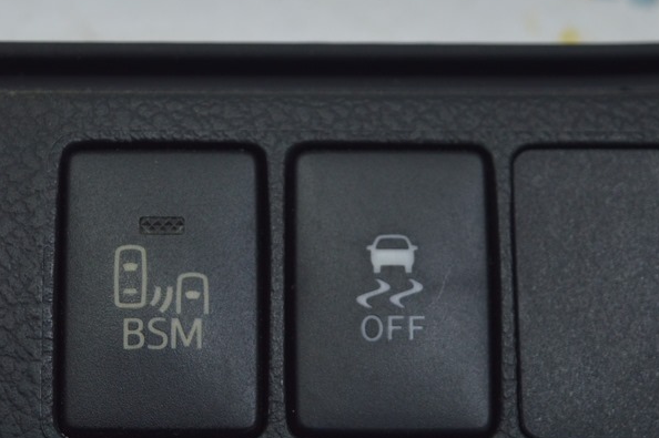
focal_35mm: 119
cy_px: 254
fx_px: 2176
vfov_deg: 11.5
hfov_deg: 17.2
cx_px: 194
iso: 400
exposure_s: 1/50
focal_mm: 46
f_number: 5
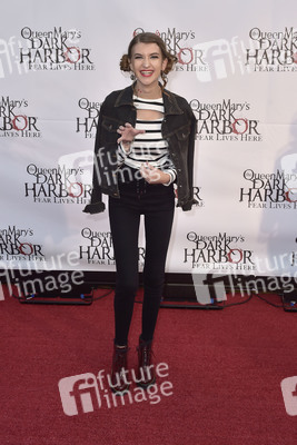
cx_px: 148
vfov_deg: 58.7
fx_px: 396
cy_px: 222
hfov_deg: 41.1
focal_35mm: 32
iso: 250
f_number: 5.6
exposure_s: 1/250
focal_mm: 32
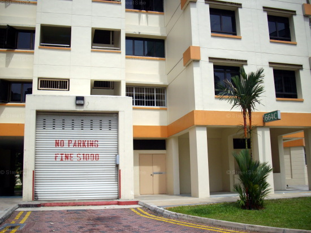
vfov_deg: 38.6
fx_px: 332
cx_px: 156
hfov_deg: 50.2
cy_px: 116
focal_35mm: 37
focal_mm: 6.2
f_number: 5.6
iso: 80
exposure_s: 1/500
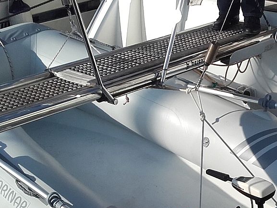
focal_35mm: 86
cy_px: 164
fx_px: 688
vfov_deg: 17.0
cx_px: 177
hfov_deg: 22.7
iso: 50
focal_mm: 3.31
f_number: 2.2
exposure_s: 1/1456
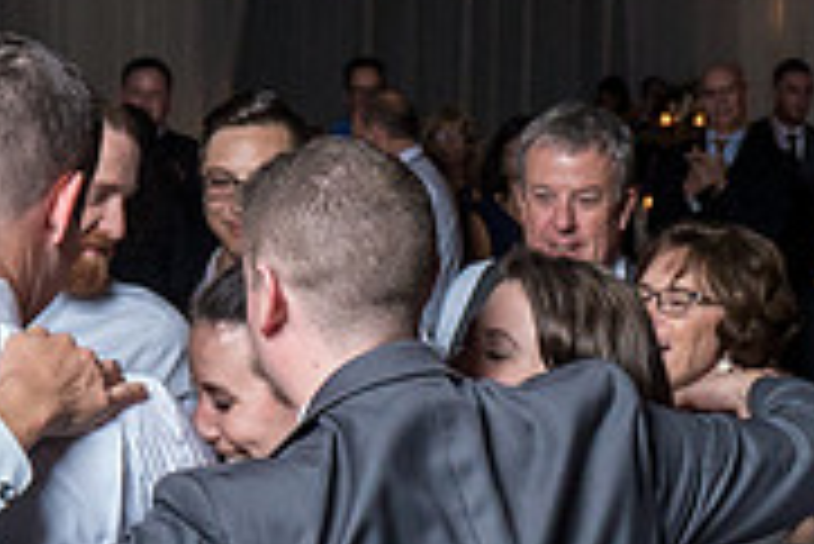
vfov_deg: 16.5
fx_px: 1878
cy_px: 233
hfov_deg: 24.3
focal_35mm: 83
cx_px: 251
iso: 2000
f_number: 4
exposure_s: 1/200
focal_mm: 17
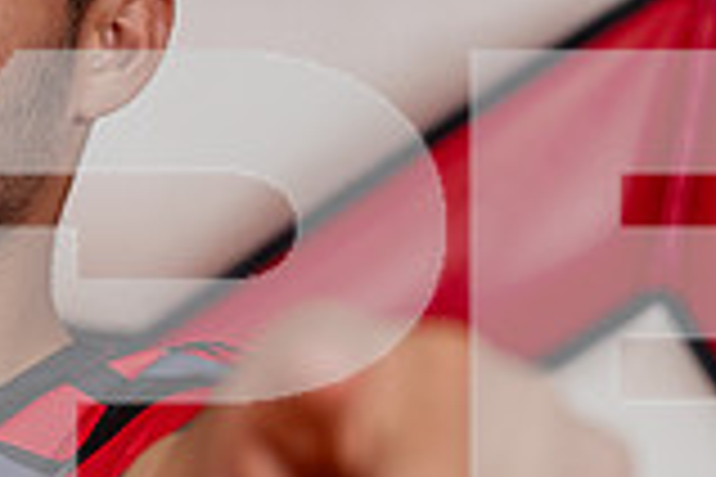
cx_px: -158
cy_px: 290
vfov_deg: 6.5
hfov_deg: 9.6
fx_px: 4196
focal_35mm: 211
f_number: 4
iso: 1000
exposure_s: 1/250
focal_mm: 58
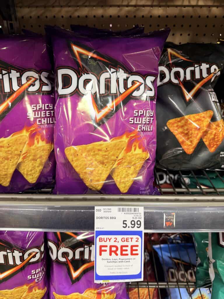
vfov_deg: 71.6
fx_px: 207
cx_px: 112
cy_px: 150
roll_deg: -0.1
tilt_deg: -30.0
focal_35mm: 24
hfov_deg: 56.8
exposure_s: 1/60
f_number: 1.78
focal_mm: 6.76
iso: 200
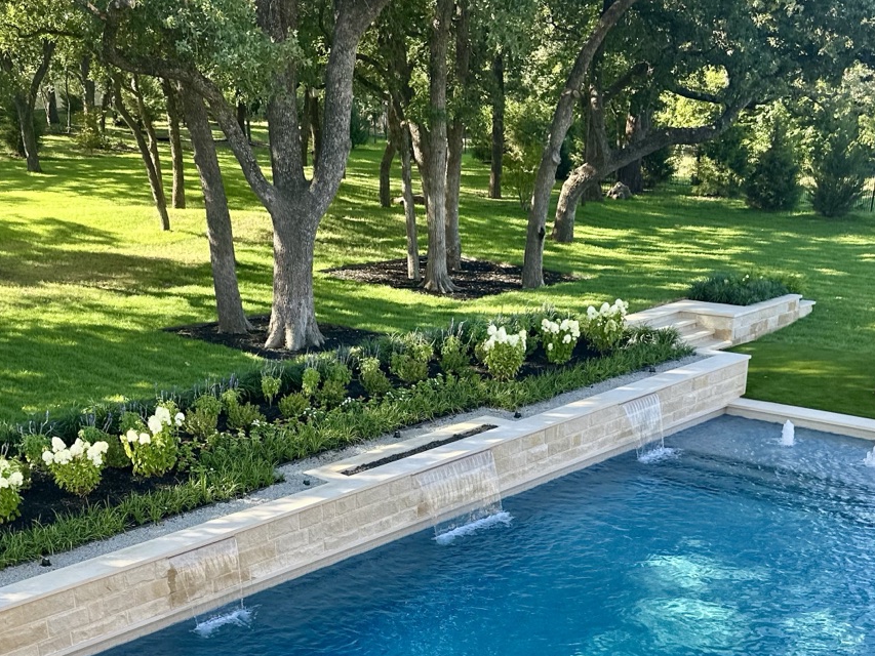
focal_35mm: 45
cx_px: 339
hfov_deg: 41.8
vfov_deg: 30.8
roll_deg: +1.8
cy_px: 581
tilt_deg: -22.7
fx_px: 1138
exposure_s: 1/564
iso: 80
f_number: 1.78
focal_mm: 6.86
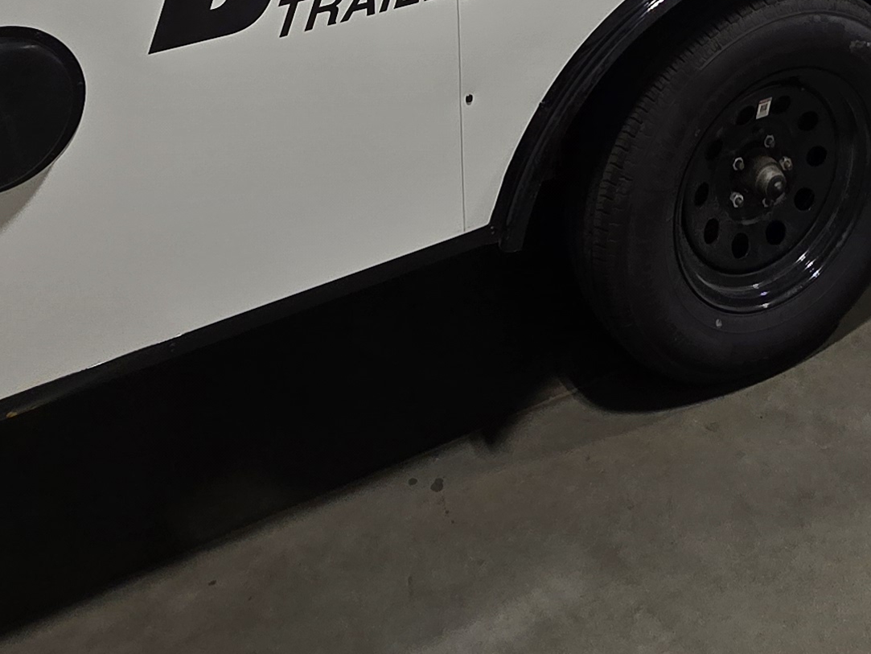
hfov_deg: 37.6
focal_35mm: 48
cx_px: 746
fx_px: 1208
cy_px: -414
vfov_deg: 22.6
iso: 50
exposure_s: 1/60
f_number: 2.2
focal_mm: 2.2
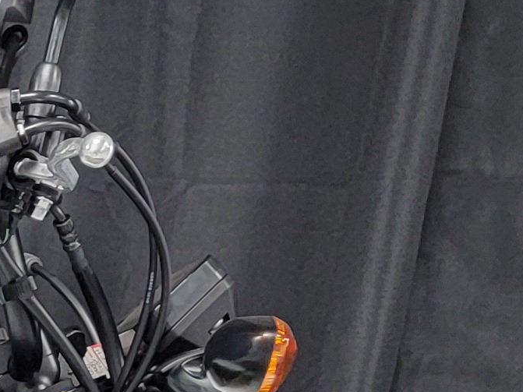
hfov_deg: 12.4
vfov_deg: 9.4
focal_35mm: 143
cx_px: -469
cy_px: 878
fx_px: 2160
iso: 160
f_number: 1.8
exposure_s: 1/40
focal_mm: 6.7
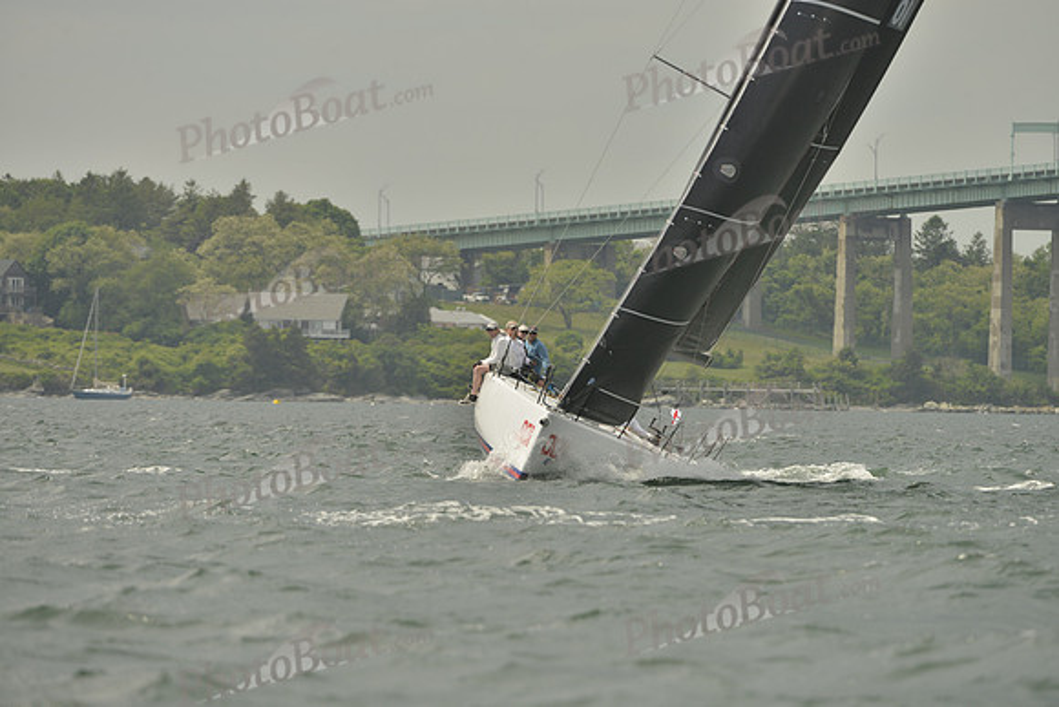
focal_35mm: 400
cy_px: 354
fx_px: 11769
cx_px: 530
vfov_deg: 3.4
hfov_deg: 5.2
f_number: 7.1
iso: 280
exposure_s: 1/1250
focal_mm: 400
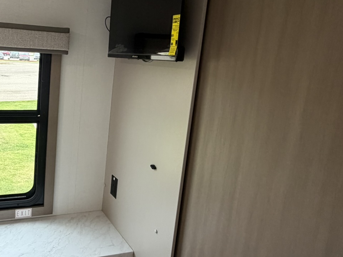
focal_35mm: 30
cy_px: 99
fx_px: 297
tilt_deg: -8.9
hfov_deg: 55.7
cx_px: 68
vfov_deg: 46.5
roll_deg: -3.1
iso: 250
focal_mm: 2.22
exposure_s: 1/121
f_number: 2.2
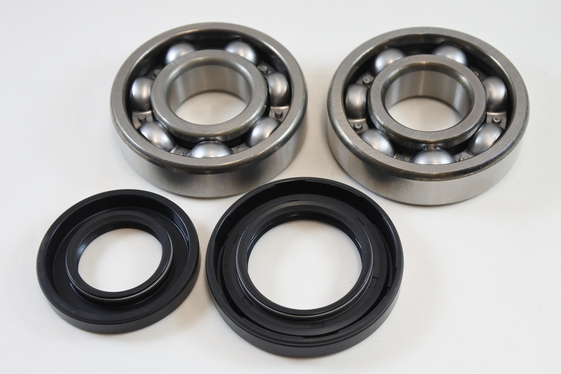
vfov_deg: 27.5
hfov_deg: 40.3
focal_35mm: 49
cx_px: 280
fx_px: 764
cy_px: 187
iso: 500
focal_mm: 18.4
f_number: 4.5
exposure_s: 1/125
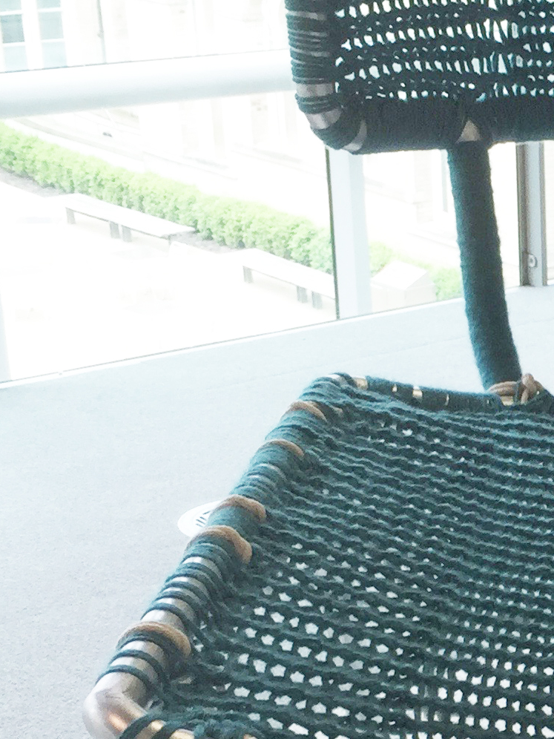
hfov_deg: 14.6
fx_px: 2027
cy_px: 613
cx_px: 810
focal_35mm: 95
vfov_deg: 20.4
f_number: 2.2
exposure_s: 1/100
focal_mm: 4.15
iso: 32
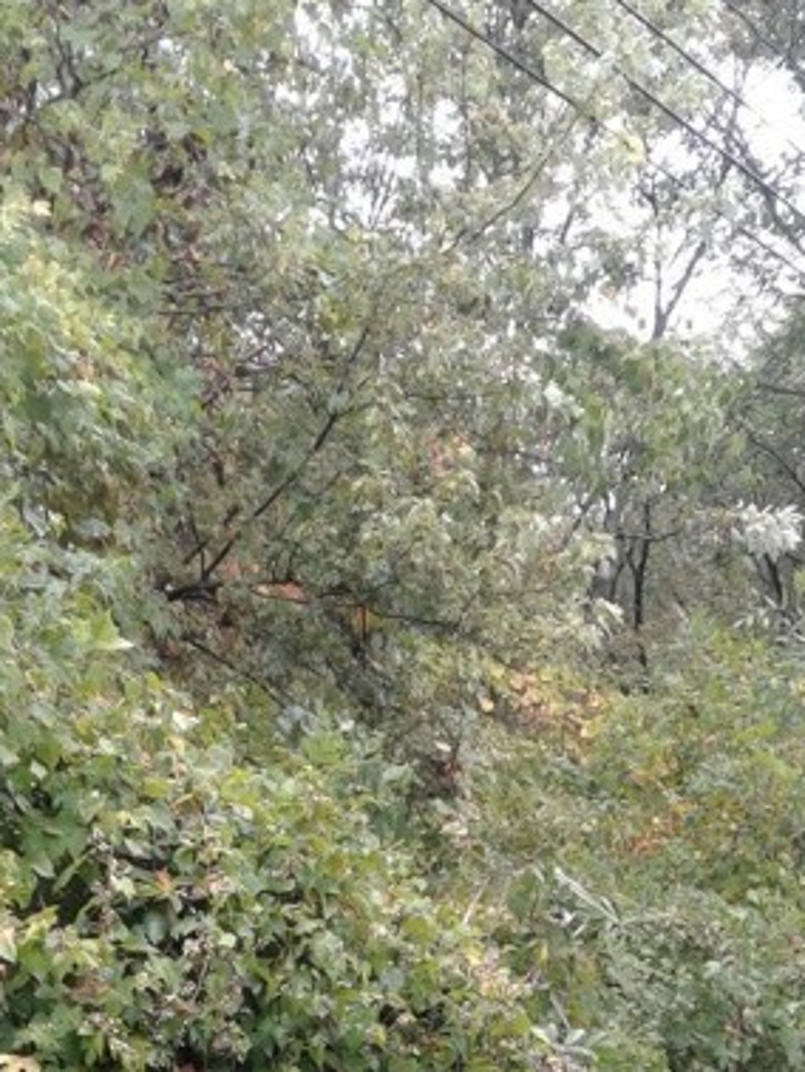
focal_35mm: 67
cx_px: 493
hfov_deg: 21.9
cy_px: 1072
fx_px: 2075
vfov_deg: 27.3
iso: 50
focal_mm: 3.3
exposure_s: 1/33
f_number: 2.2
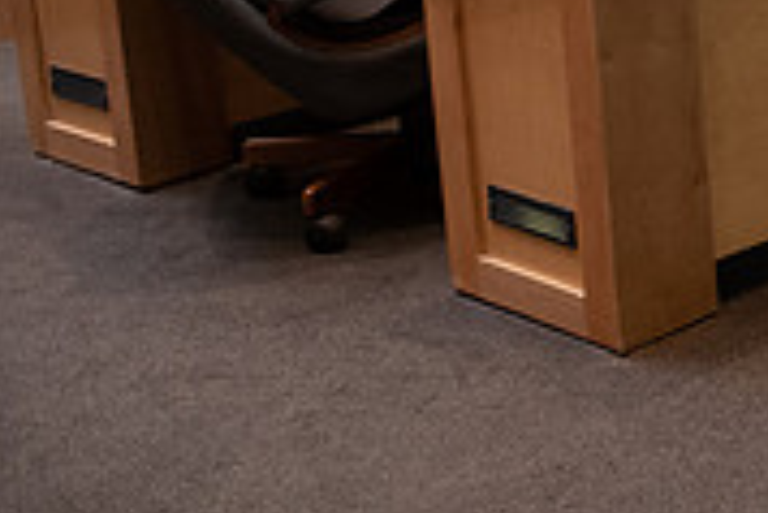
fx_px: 1879
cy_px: -188
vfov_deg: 14.8
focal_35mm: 88
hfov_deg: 19.3
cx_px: 1243
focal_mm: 27
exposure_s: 1/125
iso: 1250
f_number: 4.5
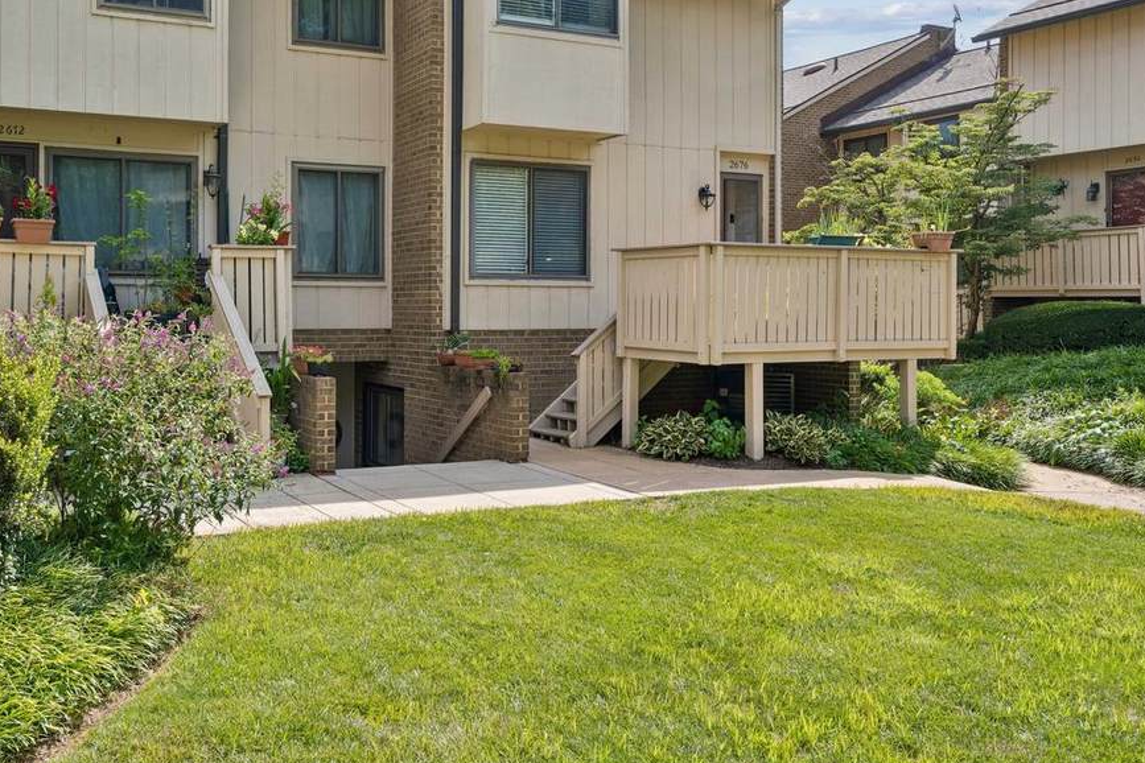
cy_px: 286
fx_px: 1019
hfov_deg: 57.3
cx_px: 372
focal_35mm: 32
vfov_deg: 40.8
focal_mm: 21.7
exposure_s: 1/30
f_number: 10
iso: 100
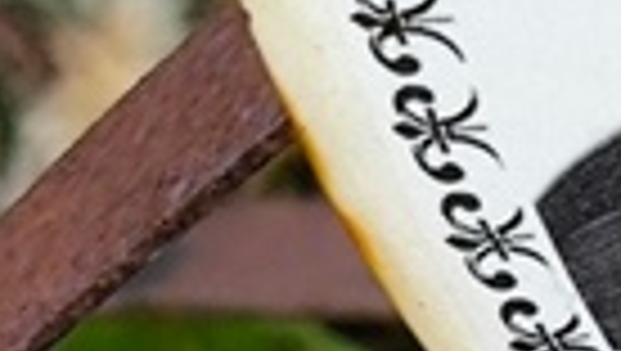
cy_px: 680
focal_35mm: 315
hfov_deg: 6.6
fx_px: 5193
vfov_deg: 3.8
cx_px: 1276
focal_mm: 4.71
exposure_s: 1/126
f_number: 1.7
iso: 50
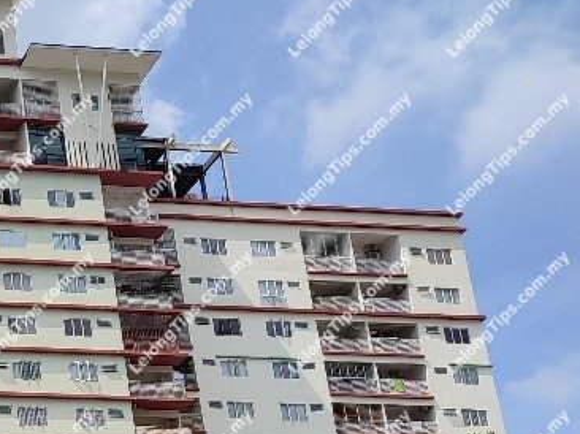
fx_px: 1373
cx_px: -206
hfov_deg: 21.3
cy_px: 470
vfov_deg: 17.4
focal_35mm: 82
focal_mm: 6.04
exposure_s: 1/754
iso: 50
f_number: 1.9
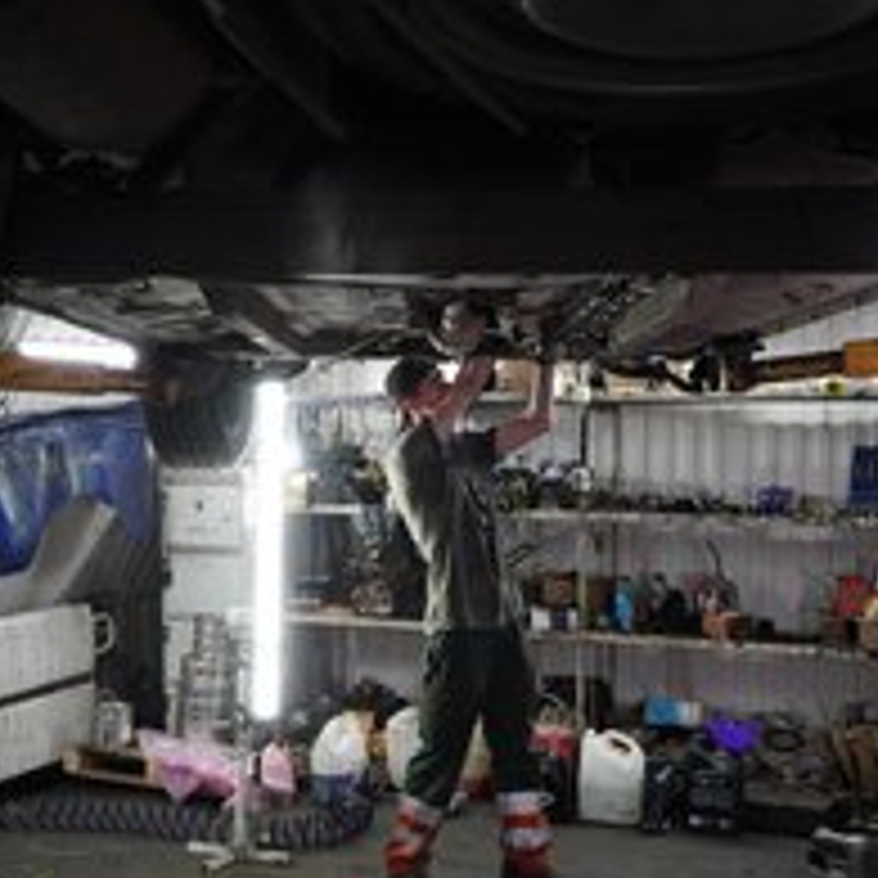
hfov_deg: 36.1
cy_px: 493
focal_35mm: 47
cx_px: 450
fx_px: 1349
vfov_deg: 36.0
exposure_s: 1/60
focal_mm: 18
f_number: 5
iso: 1600
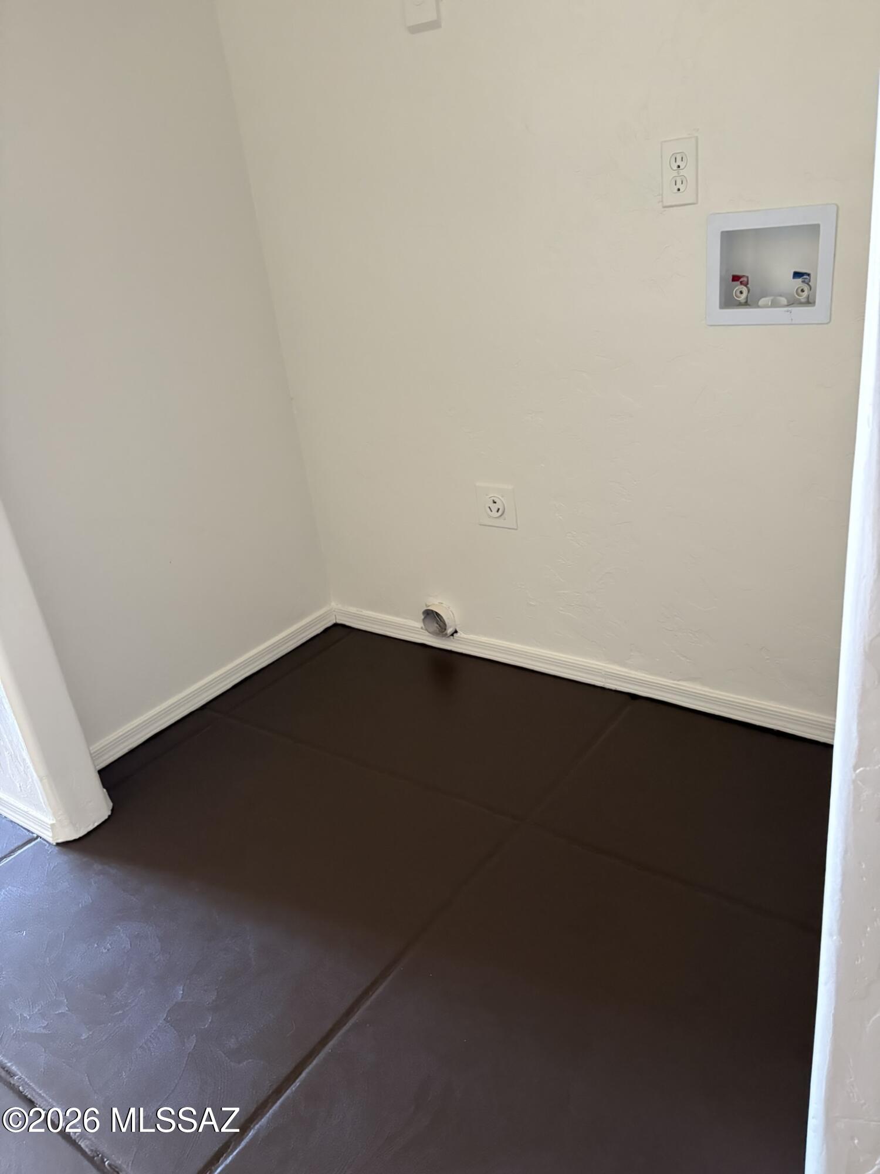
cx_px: 440
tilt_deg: -24.4
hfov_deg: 53.1
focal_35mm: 26
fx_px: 881
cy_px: 587
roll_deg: +7.6
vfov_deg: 67.3
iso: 500
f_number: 1.6
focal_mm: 5.96
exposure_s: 1/60
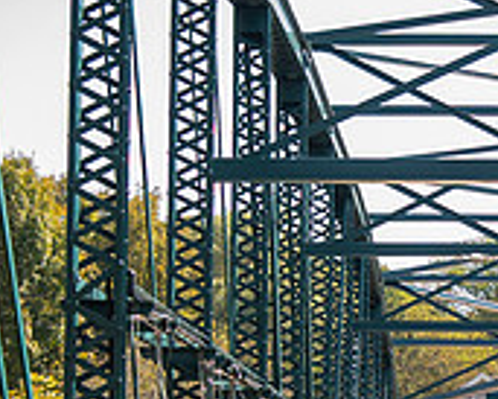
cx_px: 574
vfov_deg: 8.6
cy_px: 346
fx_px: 2655
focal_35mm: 180
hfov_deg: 10.6
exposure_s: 1/60
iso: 50
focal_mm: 40
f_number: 5.6
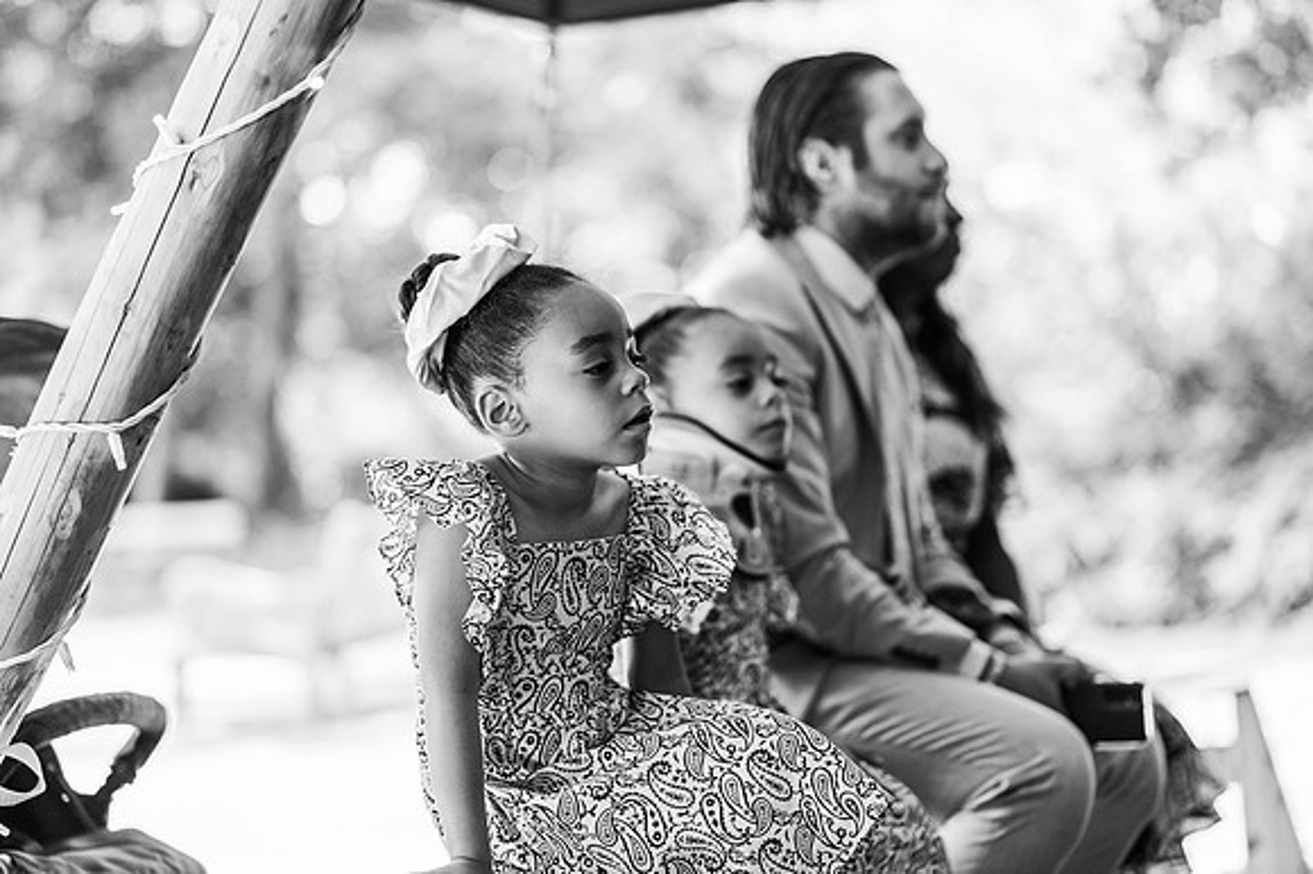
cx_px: 656
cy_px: 437
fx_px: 3098
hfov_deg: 23.9
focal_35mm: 85
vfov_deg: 16.1
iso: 100
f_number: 1.8
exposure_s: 1/500
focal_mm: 85
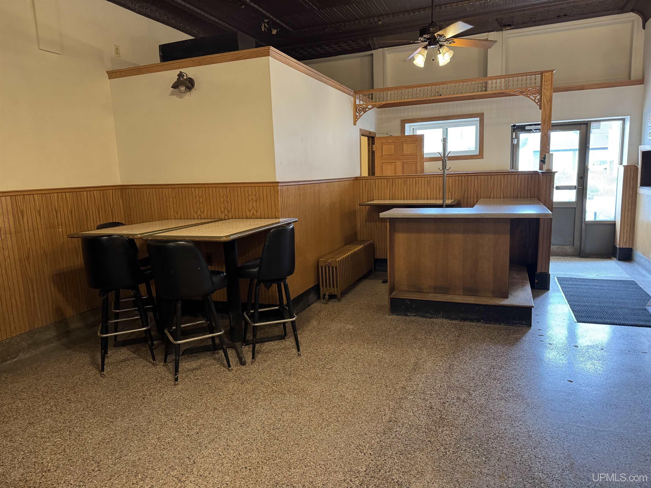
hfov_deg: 71.6
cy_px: 244
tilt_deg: -8.4
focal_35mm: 24
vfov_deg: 56.8
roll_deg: +1.9
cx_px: 326
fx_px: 451
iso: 400
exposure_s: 1/60
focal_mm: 6.76
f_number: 1.78
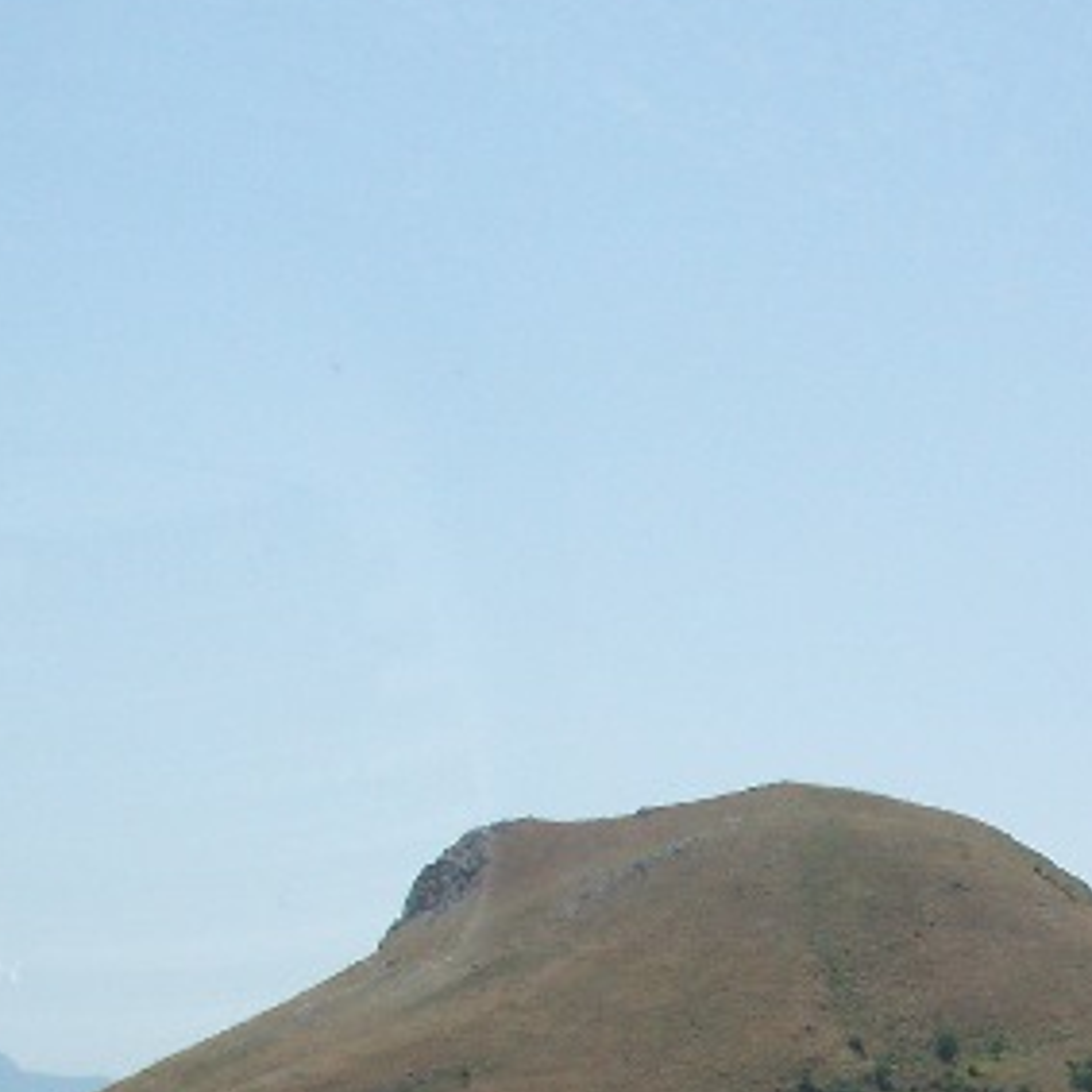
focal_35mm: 95
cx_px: 1297
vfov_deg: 17.8
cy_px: 1100
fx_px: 3391
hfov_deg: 17.5
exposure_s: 1/700
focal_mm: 8
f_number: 4.8
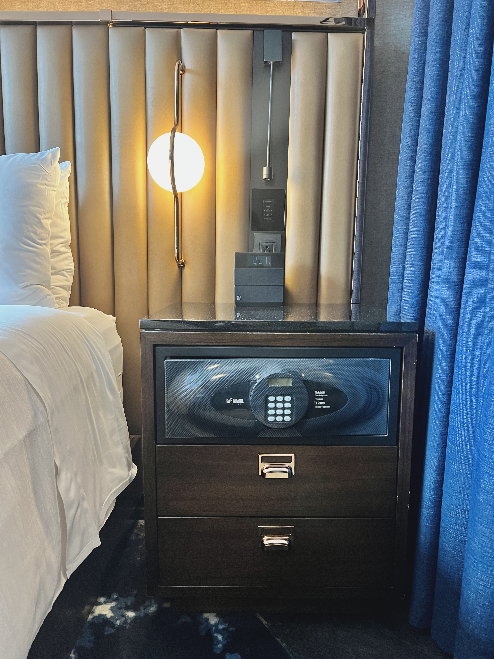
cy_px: 330
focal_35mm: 26
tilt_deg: -8.8
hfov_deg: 53.1
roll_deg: -2.0
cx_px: 247
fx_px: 495
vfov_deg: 67.3
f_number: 1.5
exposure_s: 1/60
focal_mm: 5.7
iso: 500
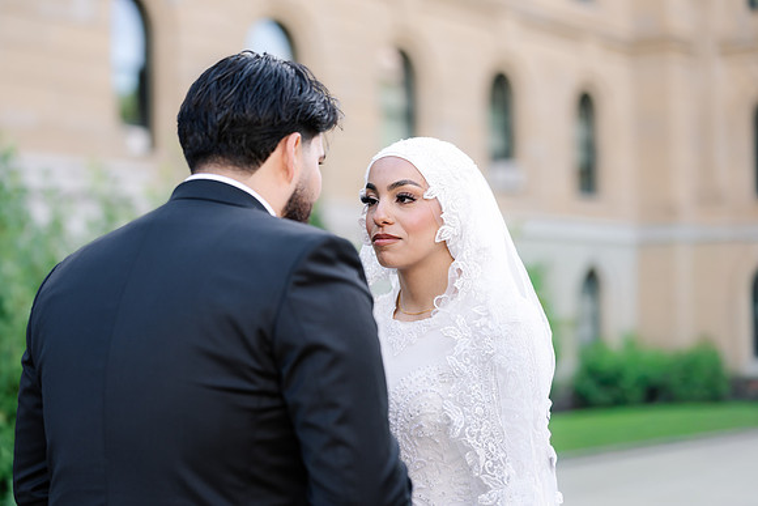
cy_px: 253
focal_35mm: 70
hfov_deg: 28.8
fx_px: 1474
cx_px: 379
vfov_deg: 19.5
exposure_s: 1/1250
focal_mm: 70
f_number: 2
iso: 200
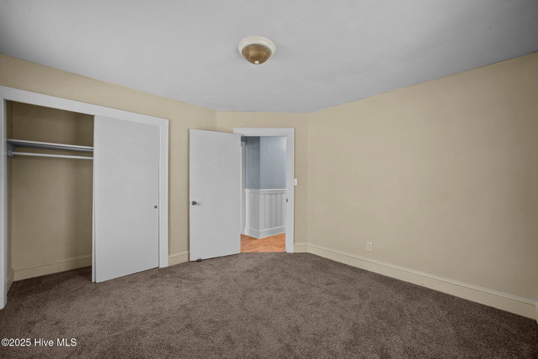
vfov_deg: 81.3
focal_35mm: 14
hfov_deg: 104.2
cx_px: 269
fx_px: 209
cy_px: 180
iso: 100
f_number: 8
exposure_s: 1.3
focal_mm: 14
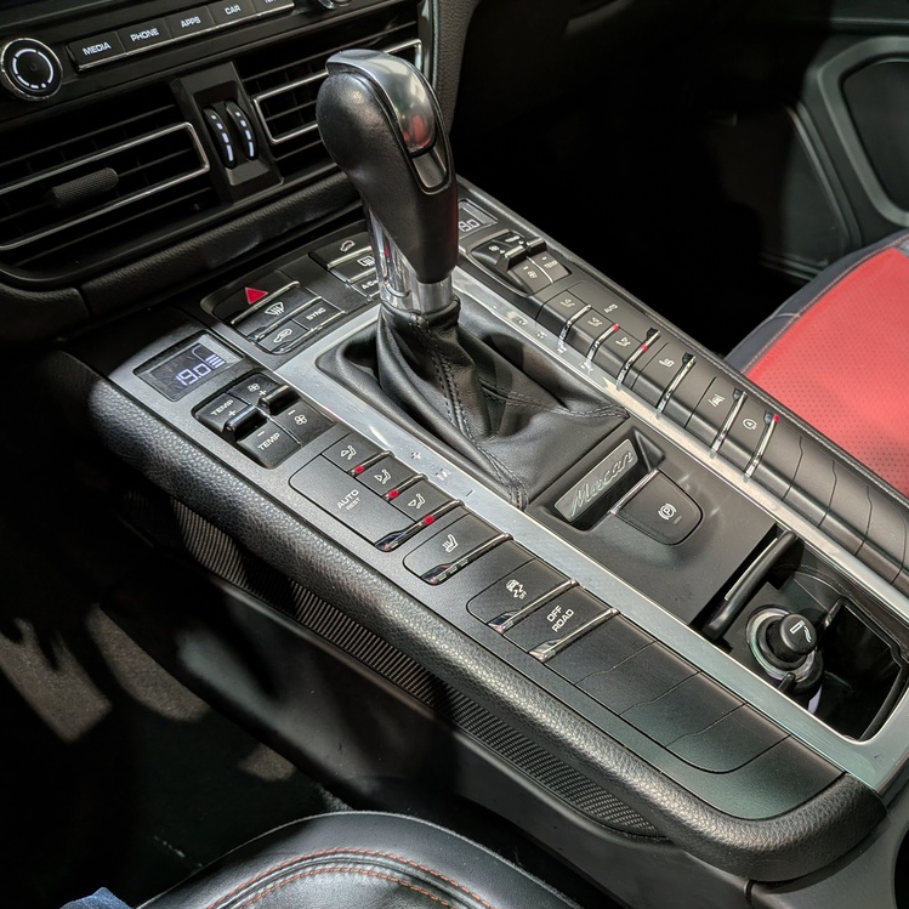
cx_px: 567
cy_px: 454
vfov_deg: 55.6
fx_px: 862
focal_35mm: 29
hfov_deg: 55.0
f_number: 1.7
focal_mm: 4.53
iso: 32
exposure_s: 1/60
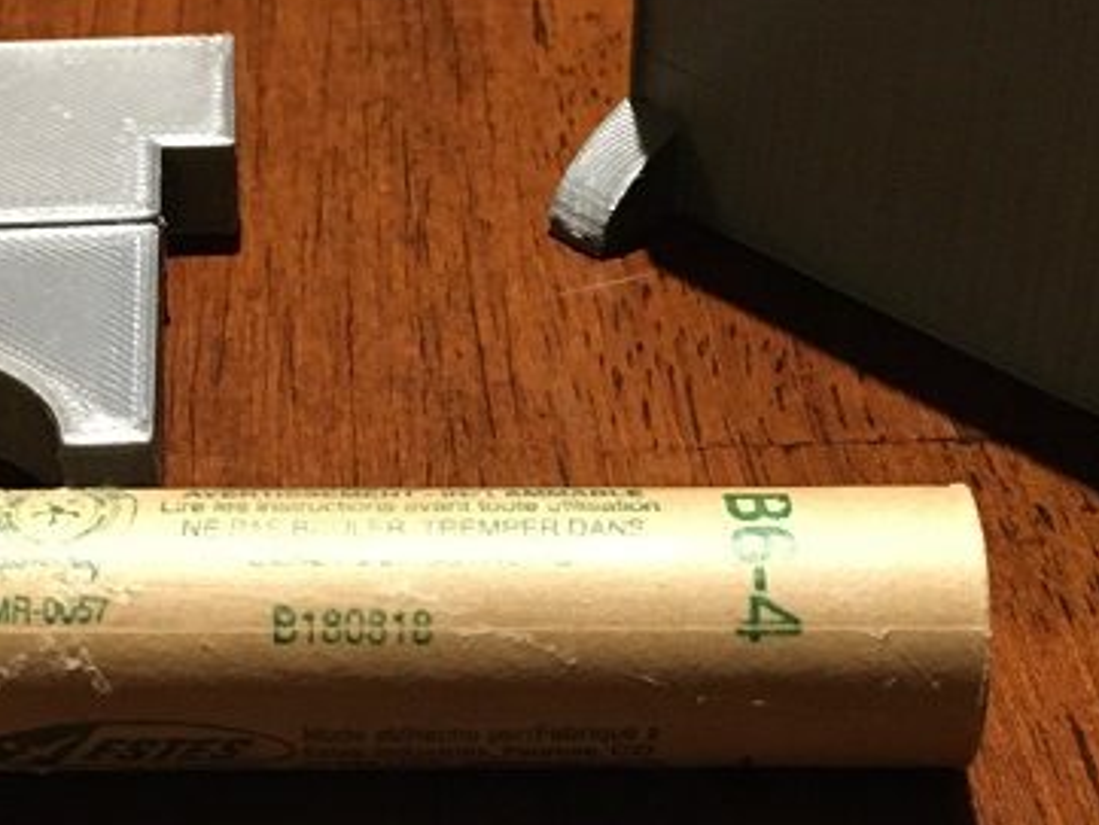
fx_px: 2572
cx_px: 551
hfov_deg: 24.1
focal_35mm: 81
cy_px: 469
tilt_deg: -36.8
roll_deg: -2.1
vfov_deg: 18.2
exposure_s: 1/15
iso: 200
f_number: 2.2
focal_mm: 4.15
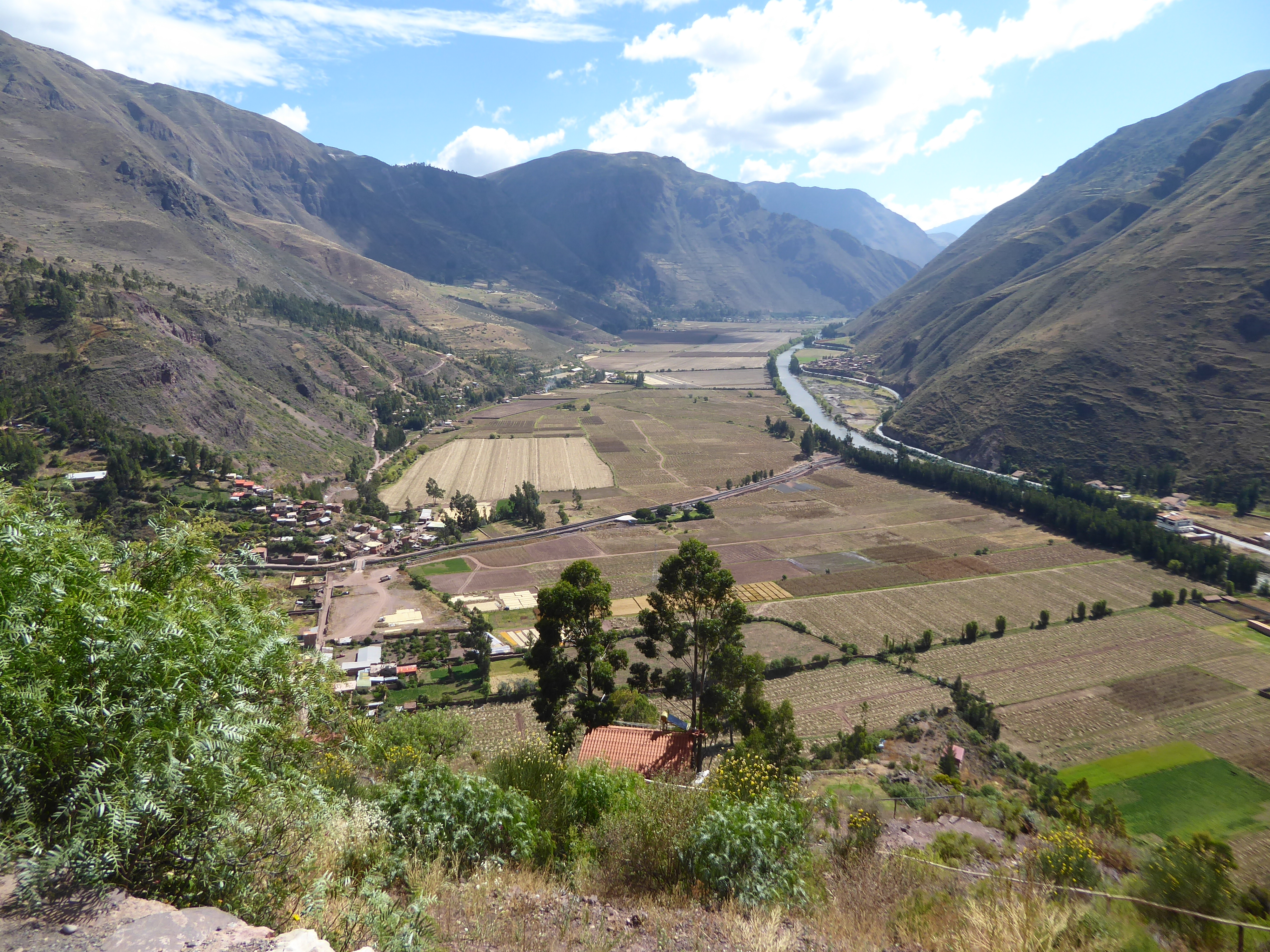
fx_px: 917
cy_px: 476
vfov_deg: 54.9
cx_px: 635
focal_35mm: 25
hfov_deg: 69.4
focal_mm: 4.3
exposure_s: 1/640
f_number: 3.3
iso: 80
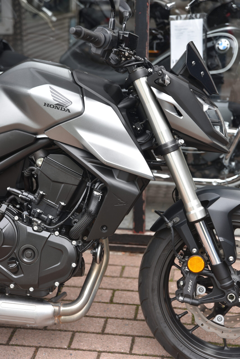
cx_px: 120
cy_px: 180
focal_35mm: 70
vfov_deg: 28.8
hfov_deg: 19.5
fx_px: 699
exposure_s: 1/60
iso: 100
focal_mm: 70
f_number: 4
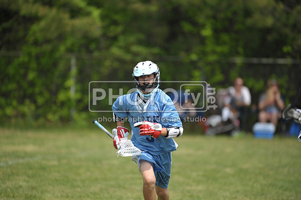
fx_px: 3008
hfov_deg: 5.7
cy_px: 100
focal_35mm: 360
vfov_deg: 3.8
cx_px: 150
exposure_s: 1/3200
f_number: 4
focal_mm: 360
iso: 640
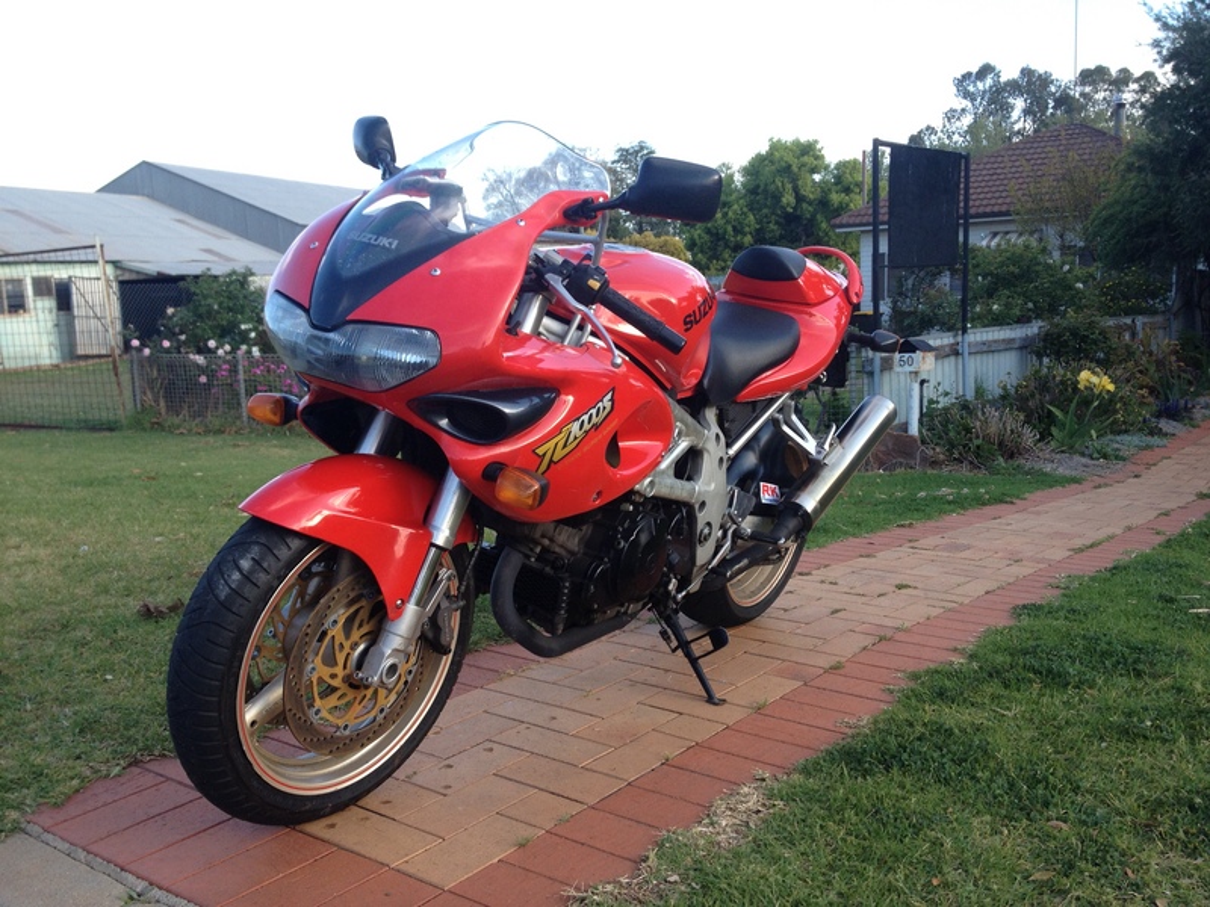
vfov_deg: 40.7
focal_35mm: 35
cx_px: 605
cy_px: 454
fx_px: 1223
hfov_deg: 52.6
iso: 50
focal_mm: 4.28
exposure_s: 1/330
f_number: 2.4
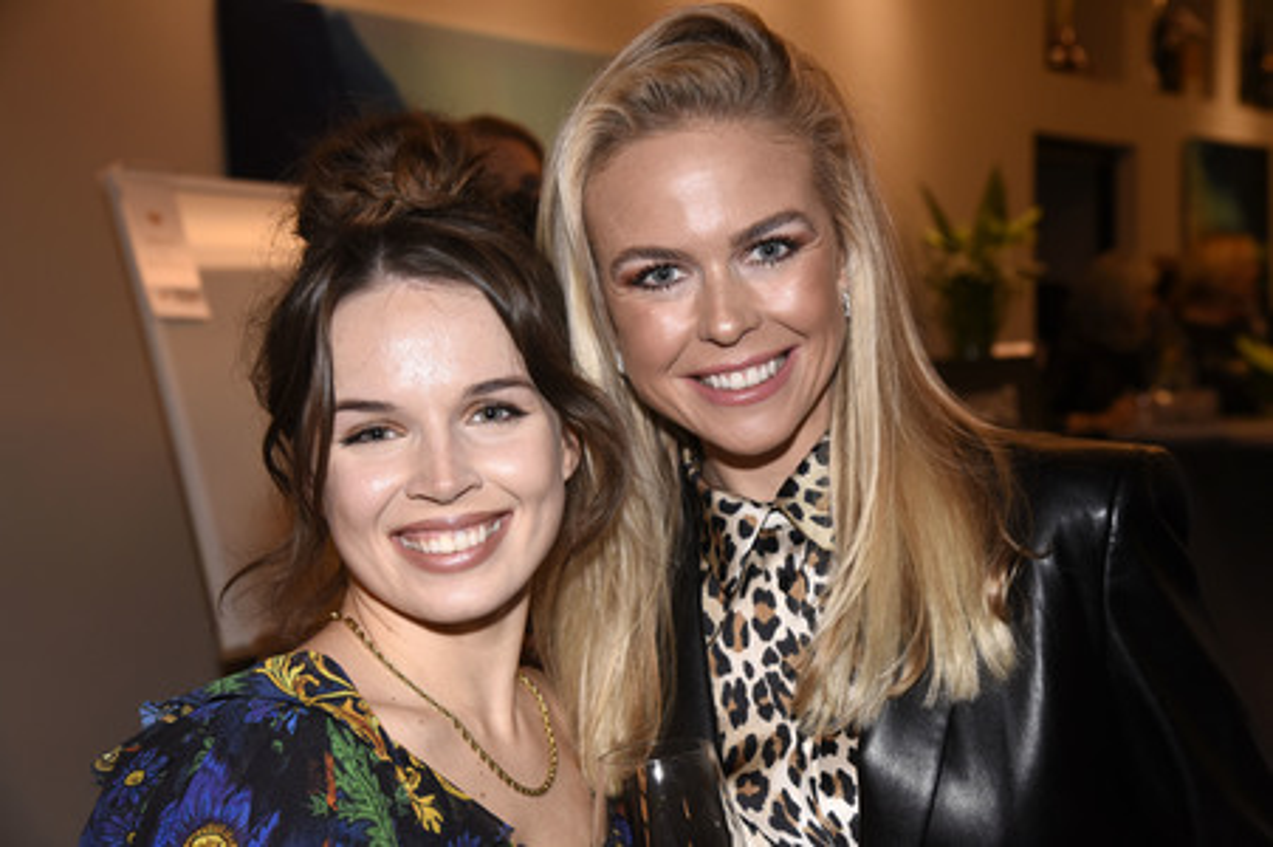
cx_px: 636
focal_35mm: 58
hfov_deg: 34.5
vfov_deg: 23.3
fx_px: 2049
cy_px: 424
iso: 2000
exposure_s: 1/125
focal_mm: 58
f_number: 6.3
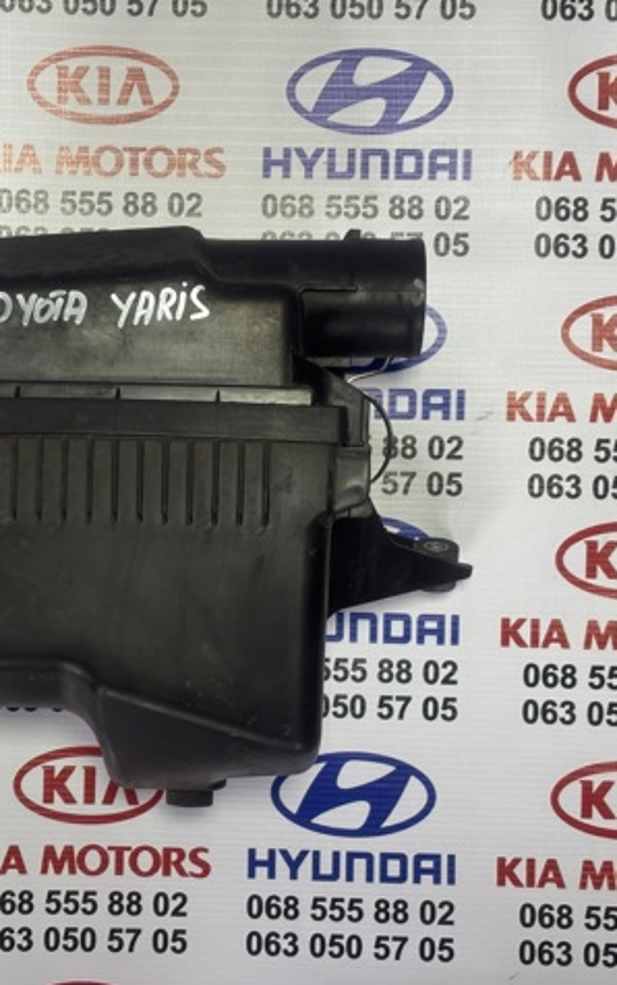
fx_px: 1989
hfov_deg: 17.6
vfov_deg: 27.8
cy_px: 491
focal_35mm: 74
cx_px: 172
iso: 80
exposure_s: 1/60
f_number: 1.6
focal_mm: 5.96
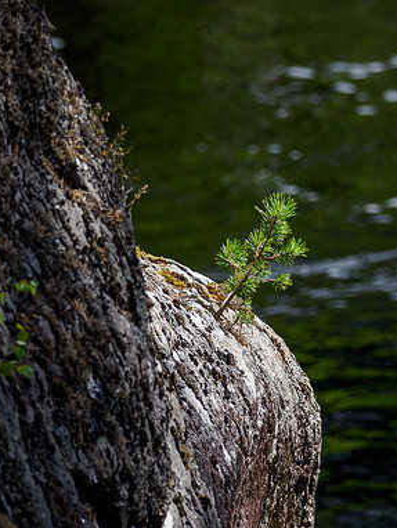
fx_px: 16894
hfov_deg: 1.3
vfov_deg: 1.8
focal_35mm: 1106
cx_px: 247
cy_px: 226
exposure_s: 1/1000
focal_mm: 300
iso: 320
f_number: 4
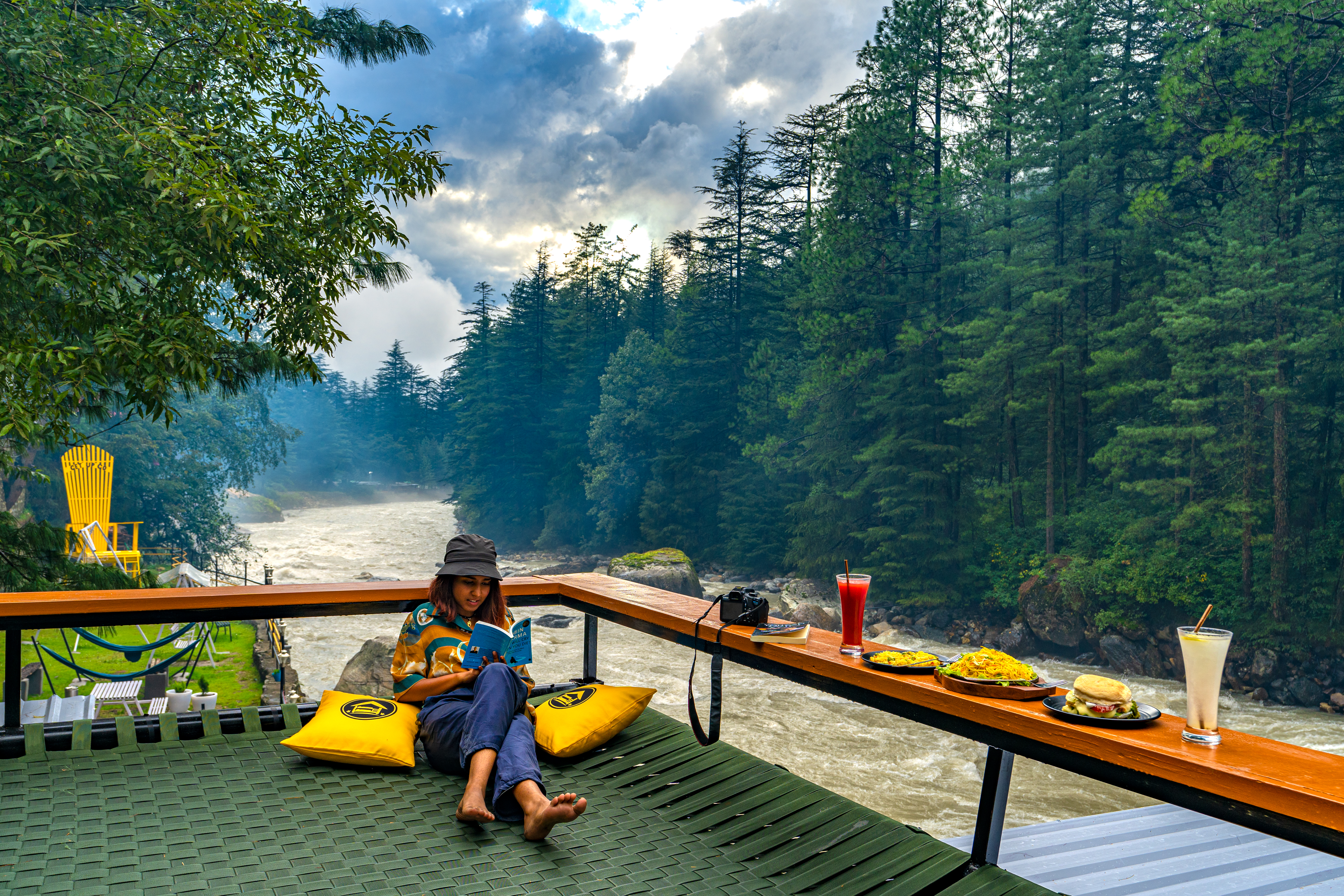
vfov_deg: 47.9
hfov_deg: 67.4
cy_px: 448
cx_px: 672
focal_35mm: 27
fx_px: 1008
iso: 200
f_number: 8
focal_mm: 27
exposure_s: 1/100
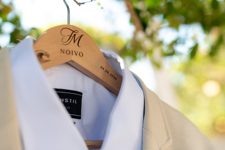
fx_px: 312
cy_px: 75
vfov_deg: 27.0
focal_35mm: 50
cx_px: 112
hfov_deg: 39.6
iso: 200
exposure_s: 1/640
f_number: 2.5
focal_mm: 50
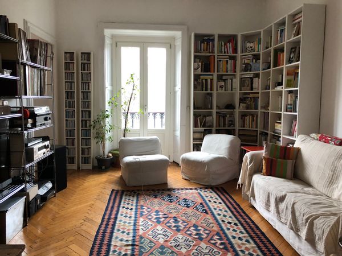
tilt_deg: -4.0
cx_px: 171
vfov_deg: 49.7
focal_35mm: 28
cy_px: 128
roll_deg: -0.6
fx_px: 277
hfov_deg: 63.4
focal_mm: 3.99
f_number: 1.8
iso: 64
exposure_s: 1/17
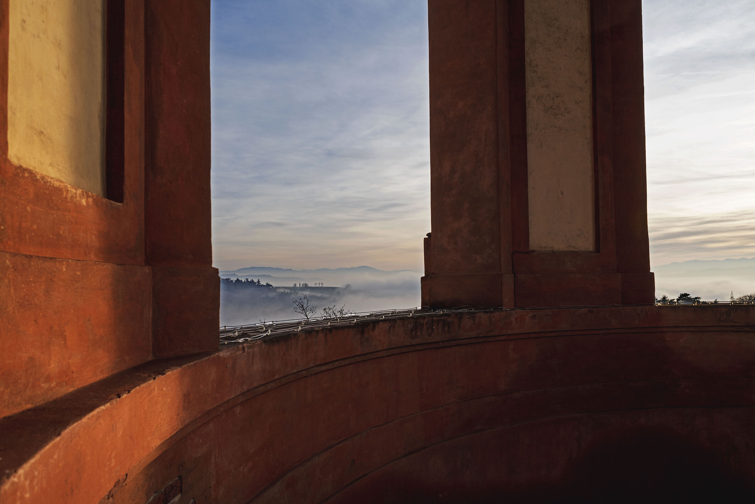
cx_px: 378
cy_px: 252
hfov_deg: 65.5
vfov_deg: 46.4
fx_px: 587
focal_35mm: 28
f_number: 10
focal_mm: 28
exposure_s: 1/160
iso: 100
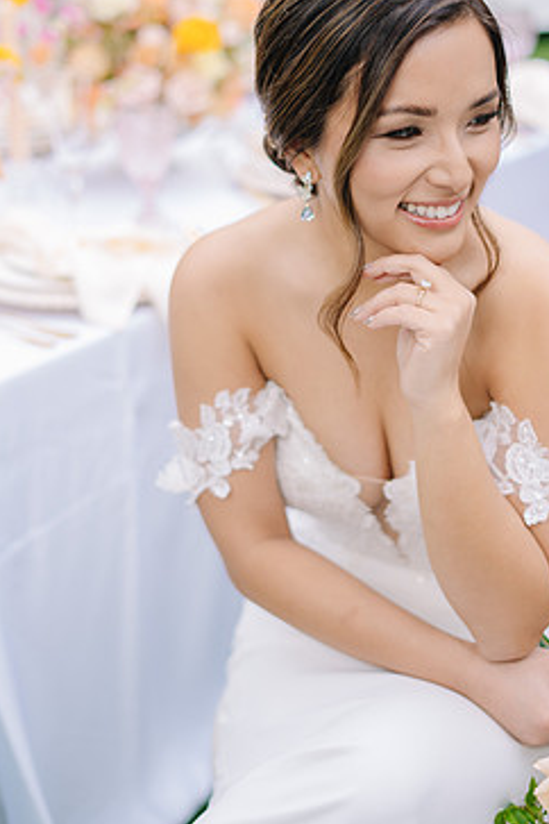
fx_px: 1418
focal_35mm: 62
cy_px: 354
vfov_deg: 32.3
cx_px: 299
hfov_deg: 21.9
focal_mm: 50
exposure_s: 1/160
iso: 50
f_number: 2
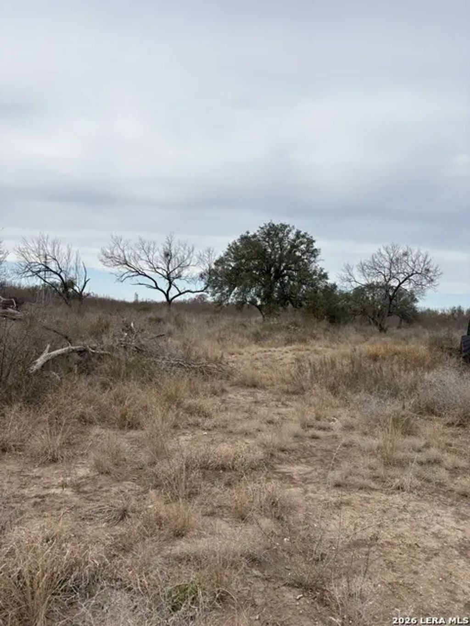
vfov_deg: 67.3
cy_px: 313
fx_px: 471
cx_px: 235
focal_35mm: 26
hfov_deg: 53.1
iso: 50
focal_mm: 5.96
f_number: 1.6
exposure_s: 1/3448
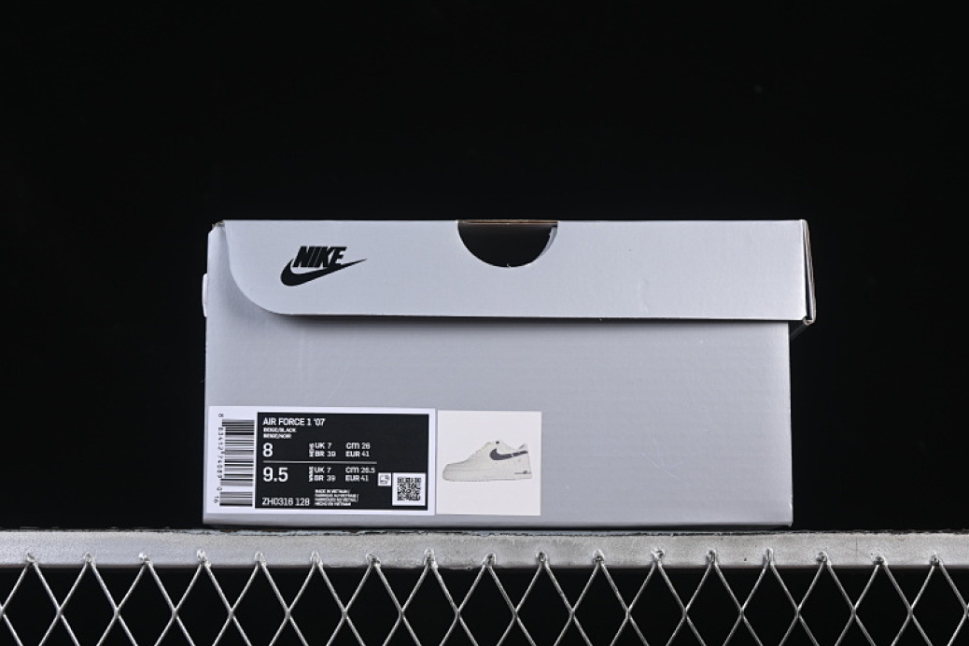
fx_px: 2099
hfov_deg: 26.0
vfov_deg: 17.5
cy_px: 322
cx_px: 499
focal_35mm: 78
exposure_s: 1/100
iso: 160
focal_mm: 50
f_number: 8
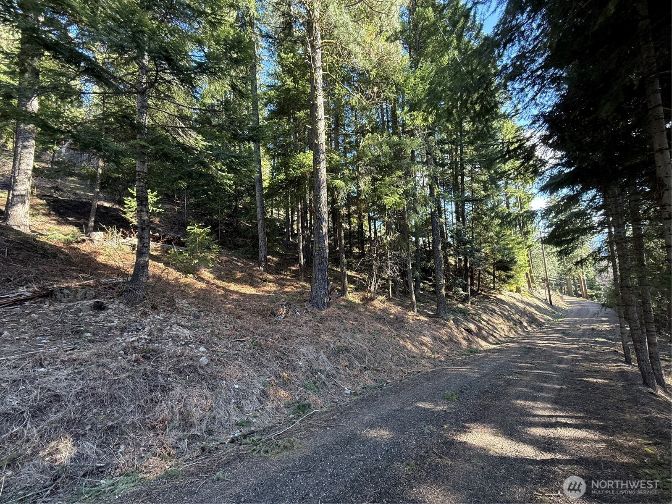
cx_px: 336
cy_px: 252
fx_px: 272
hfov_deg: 102.1
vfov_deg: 85.7
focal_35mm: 14
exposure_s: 1/99
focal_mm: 2.22
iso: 125
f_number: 2.2
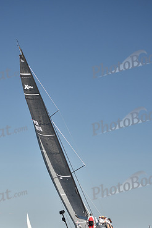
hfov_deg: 10.6
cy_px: 161
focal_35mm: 129
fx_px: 817
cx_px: 60
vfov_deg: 15.8
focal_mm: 82
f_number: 2.8
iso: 250
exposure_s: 1/1600
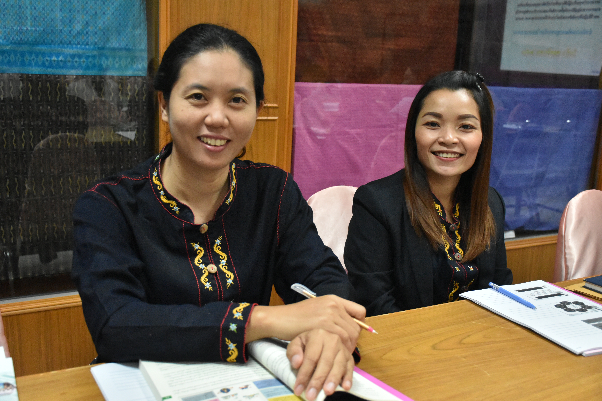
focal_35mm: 39
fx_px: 652
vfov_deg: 34.2
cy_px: 200
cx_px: 301
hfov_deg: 49.6
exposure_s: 1/250
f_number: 3.8
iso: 2500
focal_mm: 26
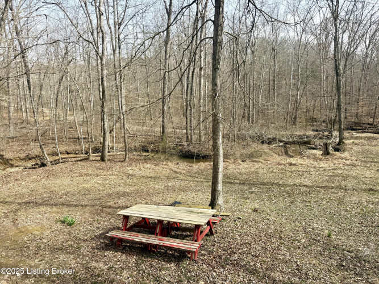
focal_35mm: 24
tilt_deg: -6.3
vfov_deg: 56.8
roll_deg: +1.7
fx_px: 263
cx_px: 190
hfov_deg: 71.6
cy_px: 142
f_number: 1.78
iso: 80
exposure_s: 1/1901
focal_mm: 6.76
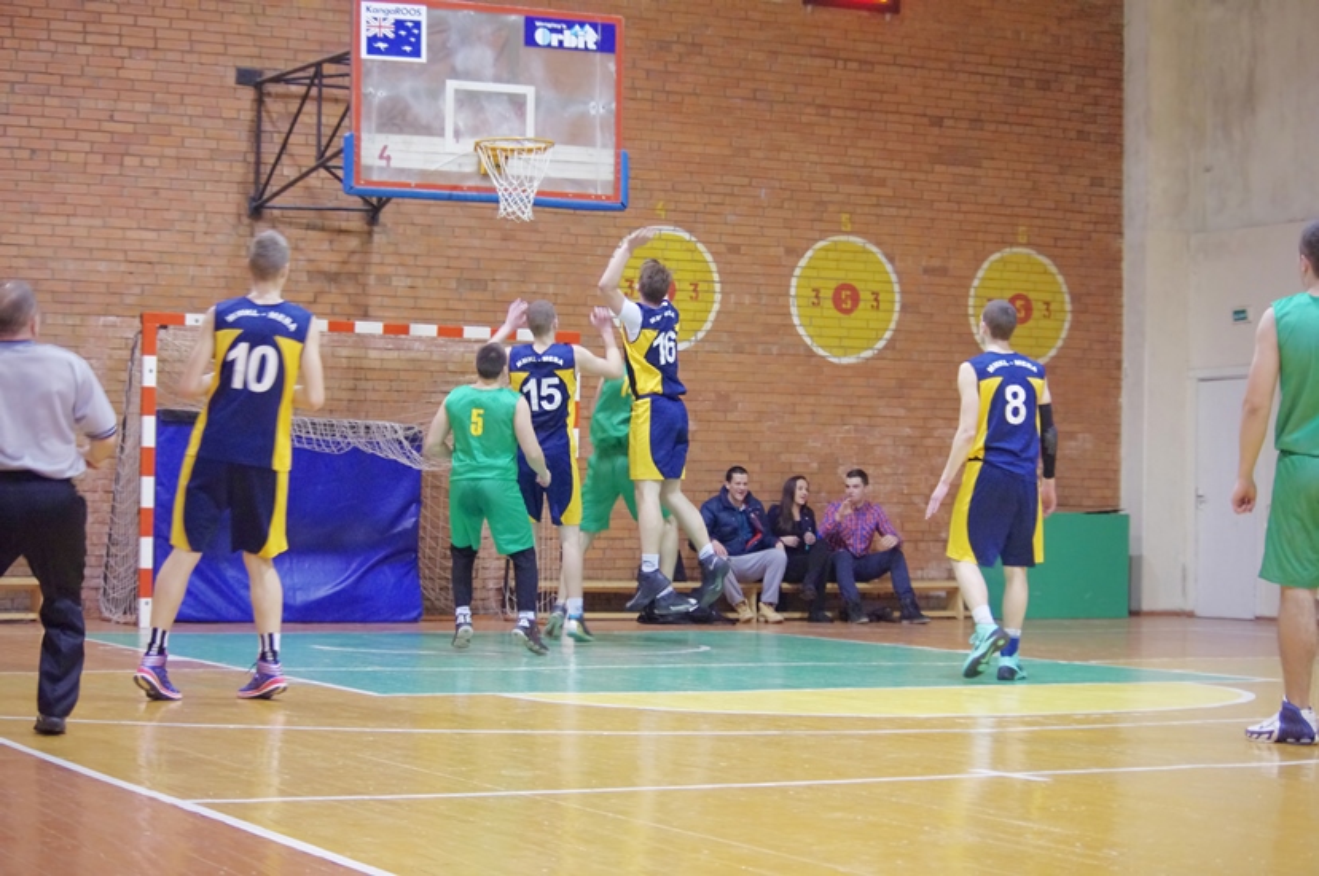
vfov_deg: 18.1
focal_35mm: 75
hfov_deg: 27.0
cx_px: 660
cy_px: 438
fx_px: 2745
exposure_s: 1/60
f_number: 4
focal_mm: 50
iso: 1600
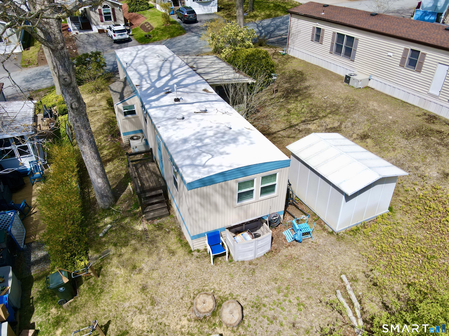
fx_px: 311
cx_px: 224
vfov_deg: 56.8
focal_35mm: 24
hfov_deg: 71.6
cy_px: 168
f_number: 2.8
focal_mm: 4.5
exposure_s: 1/500
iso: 100
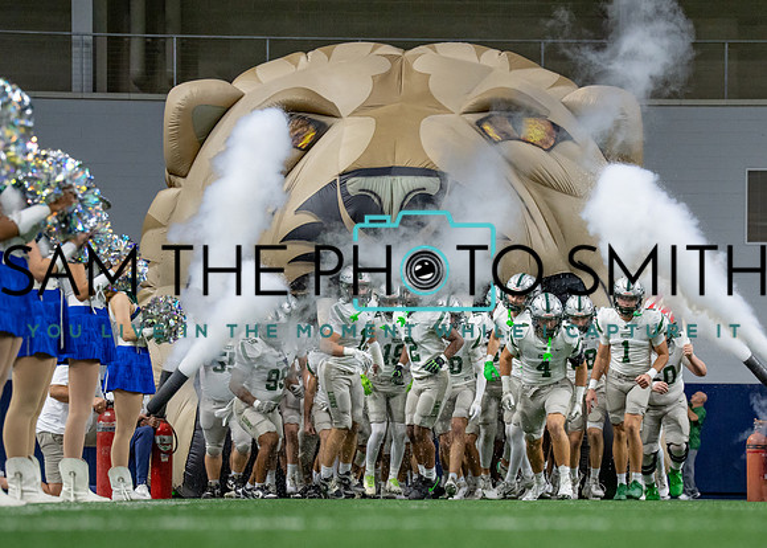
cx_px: 436
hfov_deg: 16.2
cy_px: 370
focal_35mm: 123
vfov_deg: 11.6
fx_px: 2686
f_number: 2.8
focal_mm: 70
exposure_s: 1/1000
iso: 2000
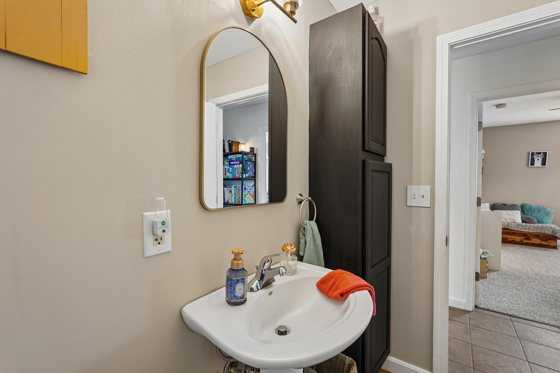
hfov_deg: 96.7
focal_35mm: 16
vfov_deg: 73.7
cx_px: 280
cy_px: 186
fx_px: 249
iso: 400
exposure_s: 1/8
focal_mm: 16
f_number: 8
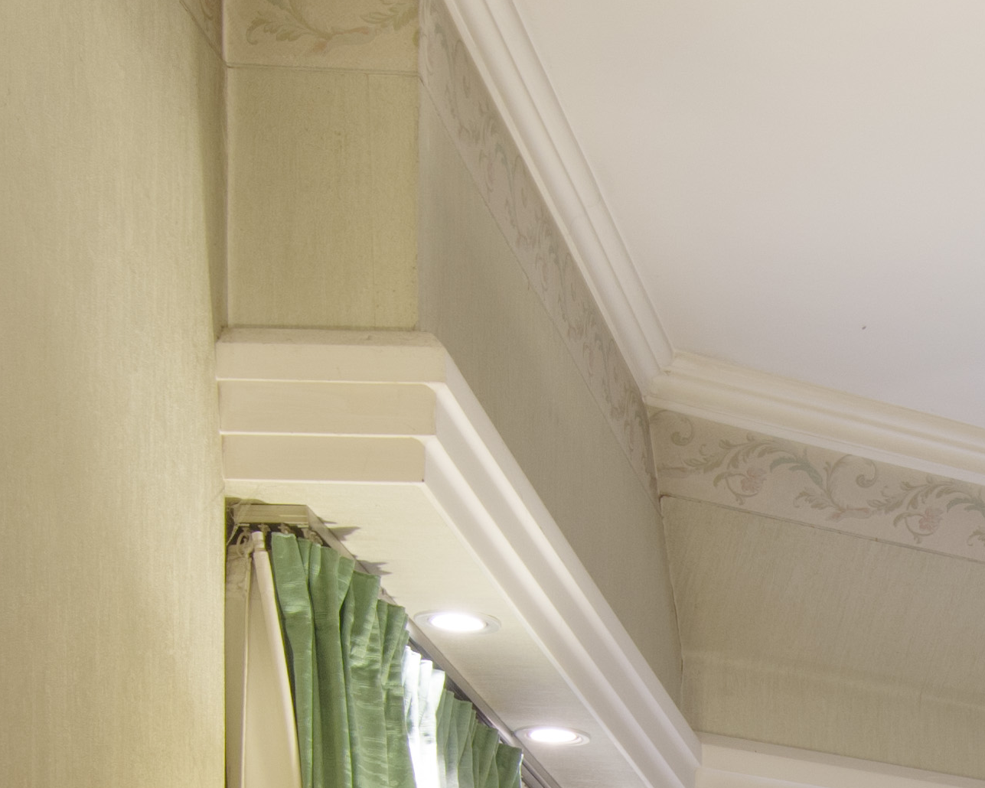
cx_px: 1667
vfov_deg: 13.3
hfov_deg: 16.4
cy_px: 1515
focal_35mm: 102
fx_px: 2974
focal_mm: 19
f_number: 13
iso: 100
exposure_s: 1.6
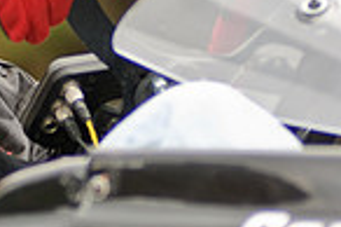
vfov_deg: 2.9
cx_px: 142
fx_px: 4504
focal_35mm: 476
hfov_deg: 4.3
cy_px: 22
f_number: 2.8
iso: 200
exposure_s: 1/200
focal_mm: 80
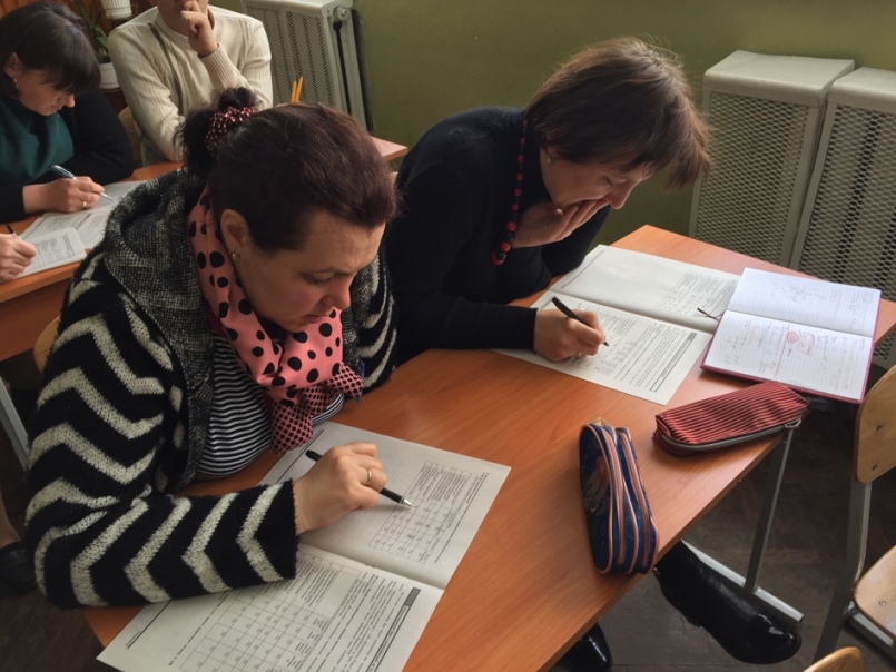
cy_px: 336
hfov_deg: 61.7
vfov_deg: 48.2
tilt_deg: -32.2
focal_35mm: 29
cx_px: 448
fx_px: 751
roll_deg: +5.0
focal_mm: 4.15
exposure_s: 1/50
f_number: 2.2
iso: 40
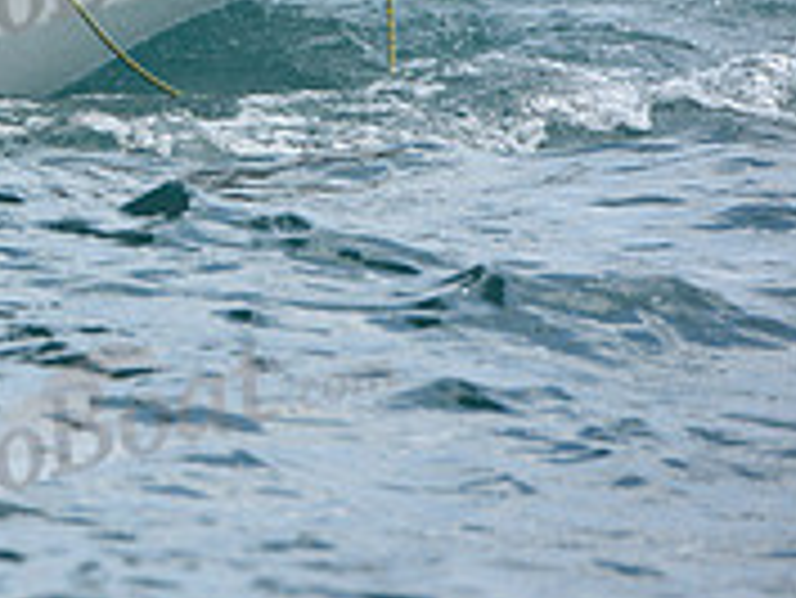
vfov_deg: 2.4
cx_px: -468
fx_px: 14474
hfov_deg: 3.1
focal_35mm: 629
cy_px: -191
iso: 250
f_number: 6.3
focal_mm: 200
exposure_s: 1/1250
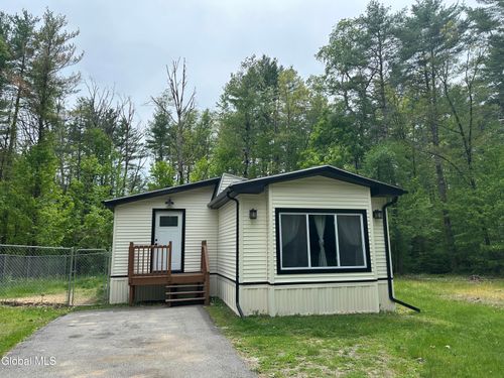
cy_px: 189
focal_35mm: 24
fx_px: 349
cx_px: 252
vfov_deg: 56.8
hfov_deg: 71.6
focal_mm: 6.86
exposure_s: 1/3058
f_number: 1.78
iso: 80
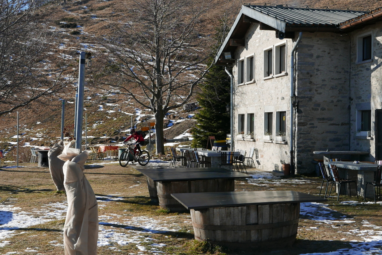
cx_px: 210
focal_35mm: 61
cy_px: 129
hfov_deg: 32.8
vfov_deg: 22.3
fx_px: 648
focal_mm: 19.9
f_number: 5.6
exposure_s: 1/640
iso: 200
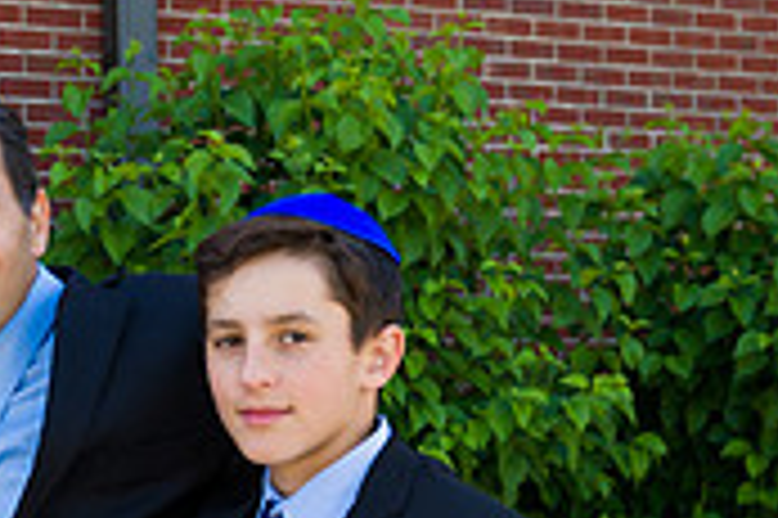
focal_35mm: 119
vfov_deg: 11.3
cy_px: 571
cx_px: -336
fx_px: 2569
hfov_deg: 16.0
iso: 200
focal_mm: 32
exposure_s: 1/160
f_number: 4.5
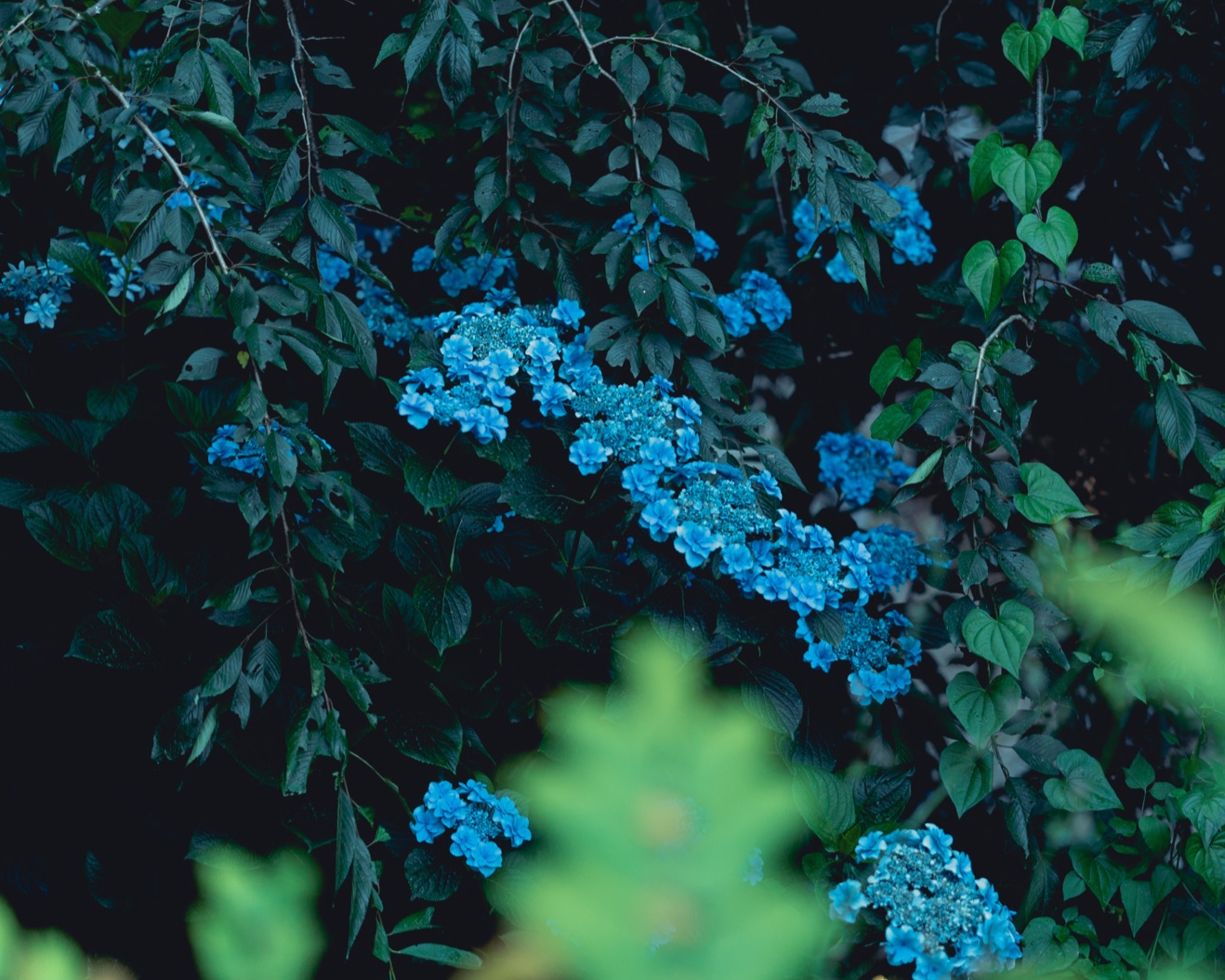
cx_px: 718
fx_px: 2066
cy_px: 491
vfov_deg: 26.7
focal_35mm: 57
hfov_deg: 32.9
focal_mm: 50
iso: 640
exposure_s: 1/60
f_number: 2
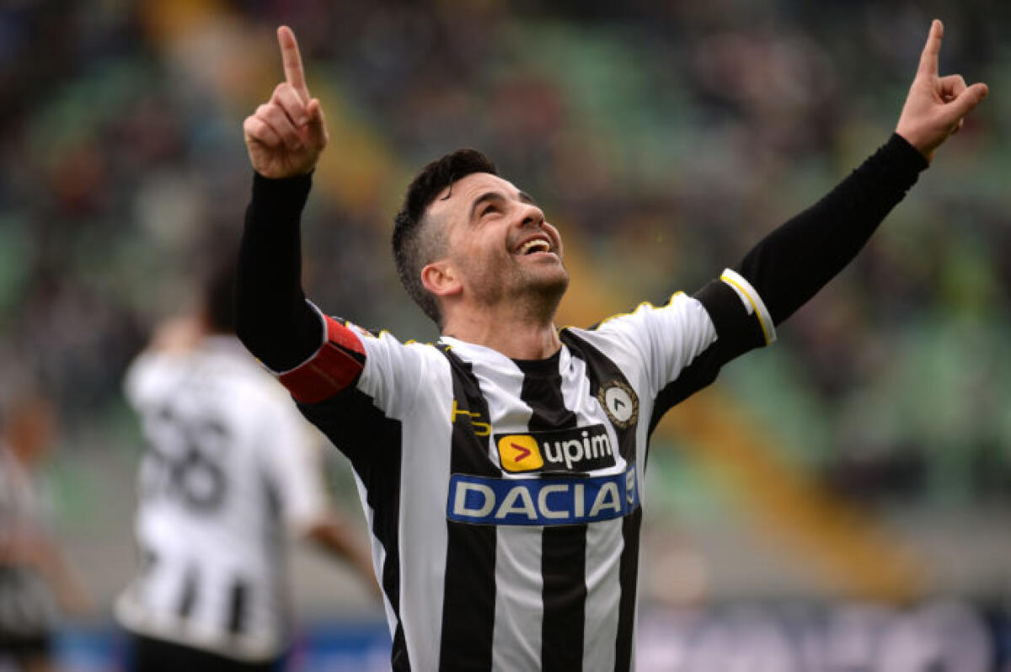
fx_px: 8418
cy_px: 336
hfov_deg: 6.9
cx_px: 506
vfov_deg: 4.6
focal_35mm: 300
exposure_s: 1/2500
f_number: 2.8
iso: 500
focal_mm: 300
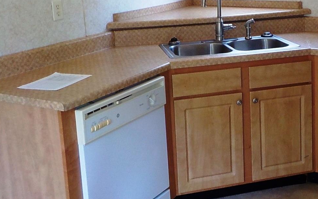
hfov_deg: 37.6
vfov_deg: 24.5
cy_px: 43
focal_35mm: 52
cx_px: 251
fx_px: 451
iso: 180
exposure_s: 1/30
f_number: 3.3
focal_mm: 4.1
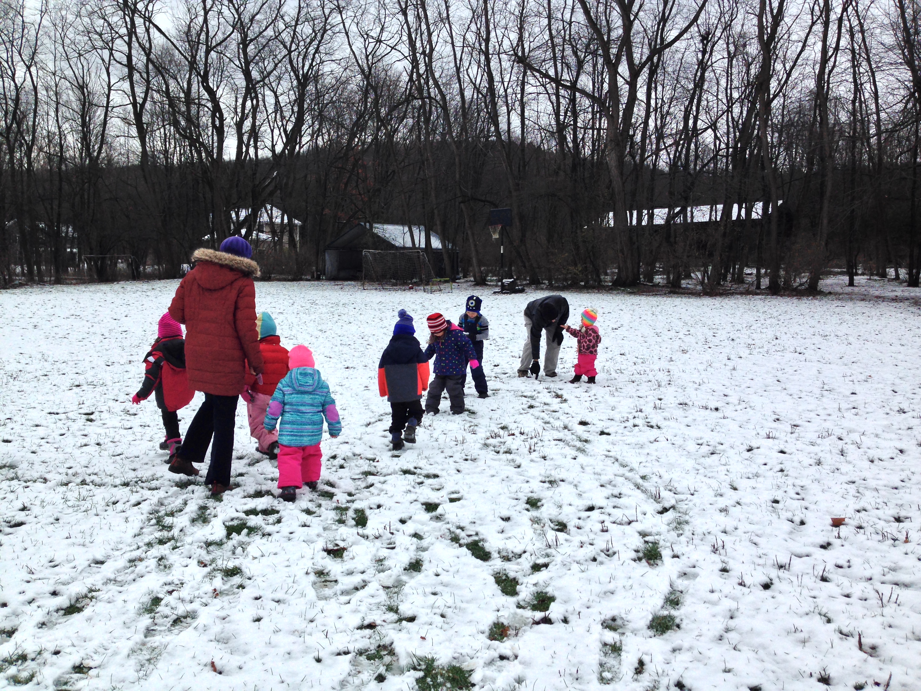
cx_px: 460
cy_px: 346
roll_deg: -1.6
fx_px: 878
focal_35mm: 33
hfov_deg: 55.4
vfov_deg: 42.9
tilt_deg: -4.9
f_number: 2.4
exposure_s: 1/678
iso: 50
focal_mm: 4.12
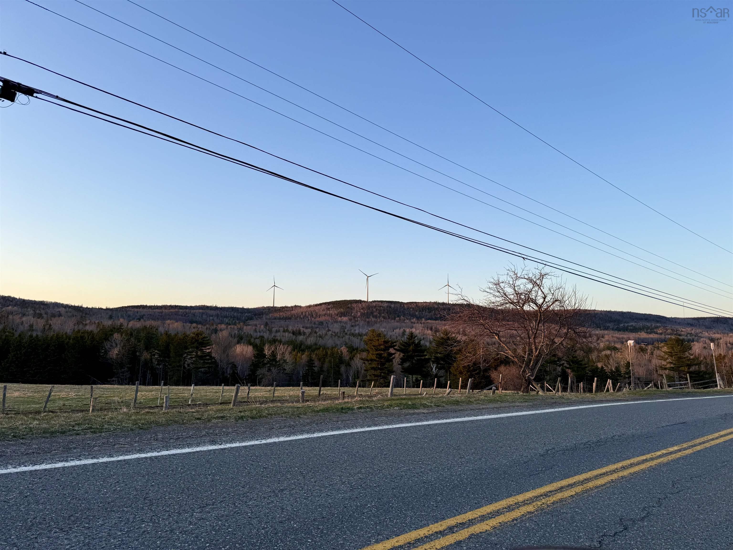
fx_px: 508
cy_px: 275
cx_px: 366
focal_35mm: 24
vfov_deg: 56.8
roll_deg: -0.7
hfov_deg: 71.6
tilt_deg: +6.6
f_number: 1.78
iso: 80
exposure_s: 1/805
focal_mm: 6.76
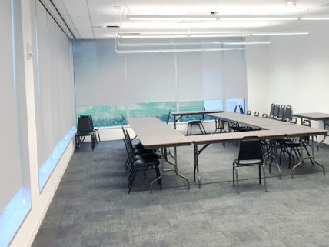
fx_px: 494
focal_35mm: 52
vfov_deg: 27.9
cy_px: 94
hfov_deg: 36.0
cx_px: 248
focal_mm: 4.15
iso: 40
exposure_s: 1/30
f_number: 2.2
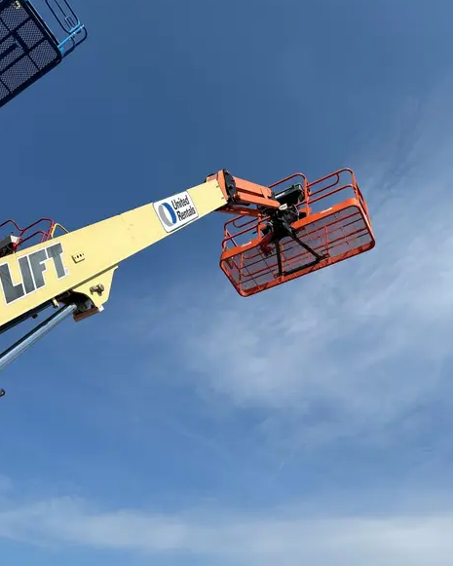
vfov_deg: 55.4
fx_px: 536
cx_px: 224
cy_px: 331
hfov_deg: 45.8
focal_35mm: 32
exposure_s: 1/6579
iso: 50
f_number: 1.5
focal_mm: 5.7
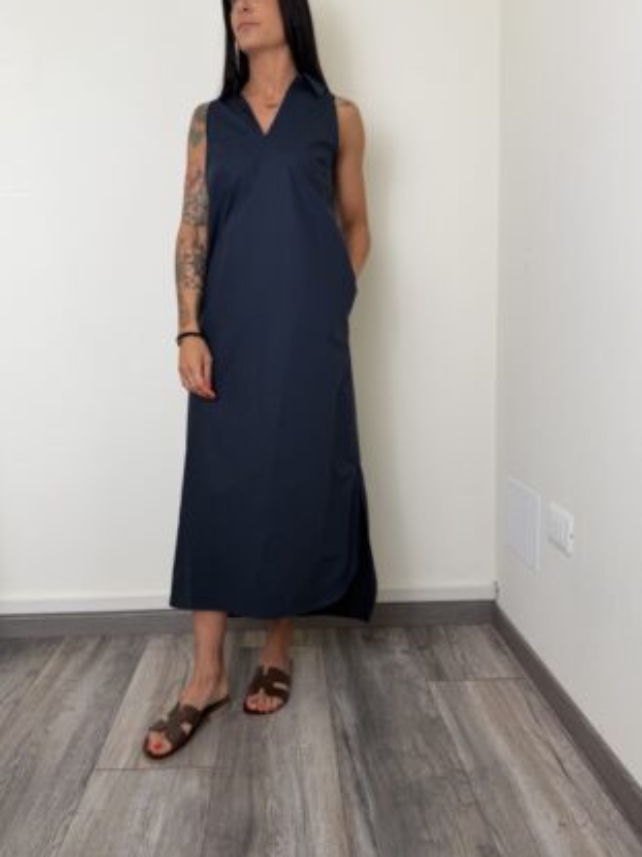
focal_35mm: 27
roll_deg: +0.8
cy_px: 400
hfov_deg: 51.3
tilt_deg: -5.9
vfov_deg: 65.3
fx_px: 668
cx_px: 291
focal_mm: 6.76
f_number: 1.78
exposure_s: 1/405
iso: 80
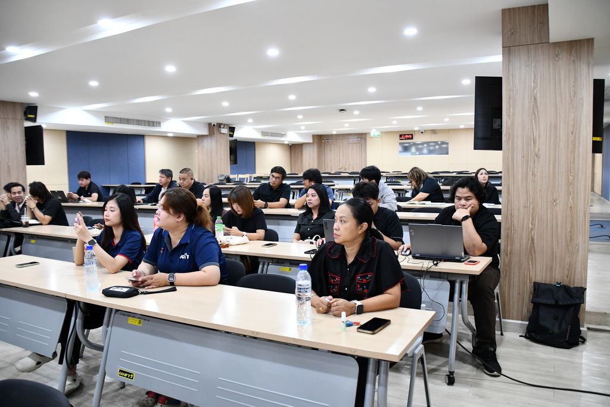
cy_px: 204
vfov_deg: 47.9
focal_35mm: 27
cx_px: 305
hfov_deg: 67.4
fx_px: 458
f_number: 3.5
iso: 2000
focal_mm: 18
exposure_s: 1/125
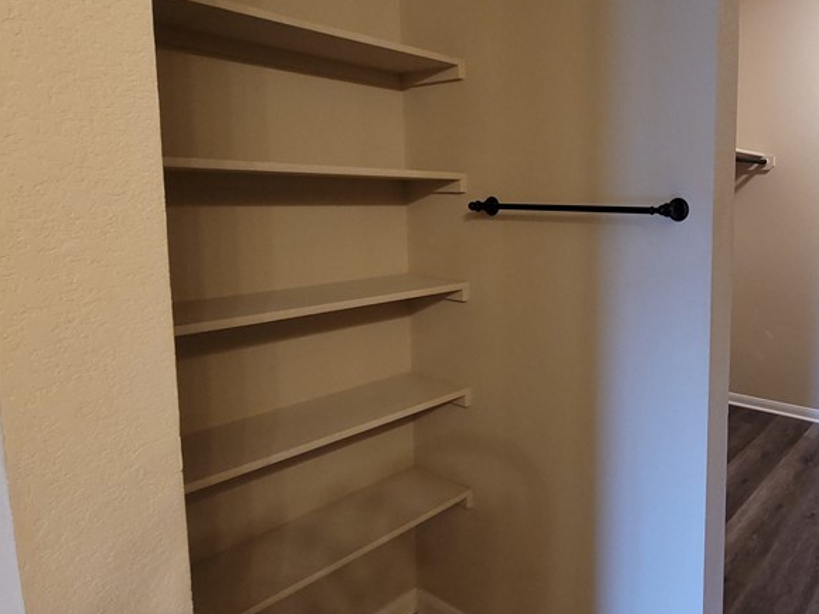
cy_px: 257
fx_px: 544
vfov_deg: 58.6
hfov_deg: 68.5
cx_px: 627
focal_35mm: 23
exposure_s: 1/15
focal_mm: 2.2
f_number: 2.2
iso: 200
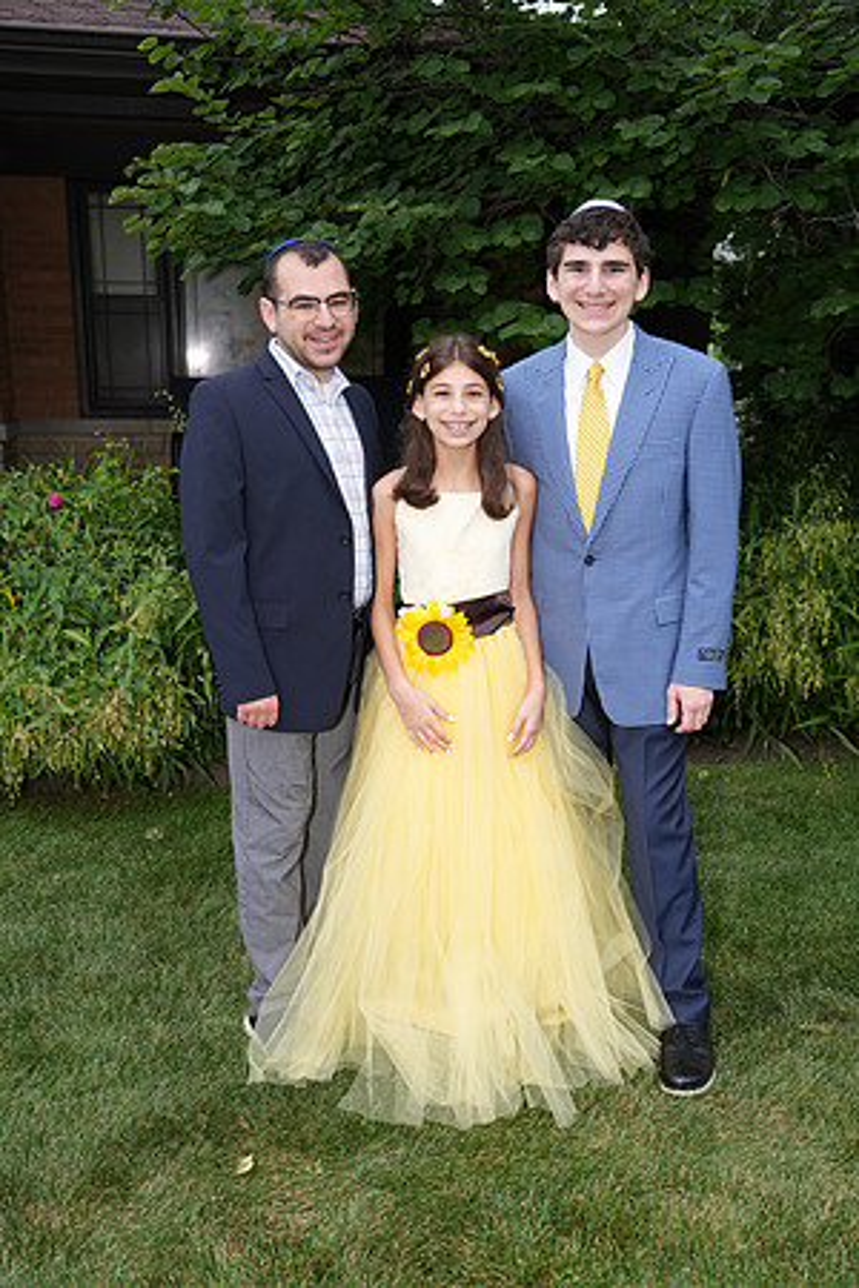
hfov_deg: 41.1
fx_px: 1145
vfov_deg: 58.7
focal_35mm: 32
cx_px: 430
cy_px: 644
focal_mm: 32
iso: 200
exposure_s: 1/250
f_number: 4
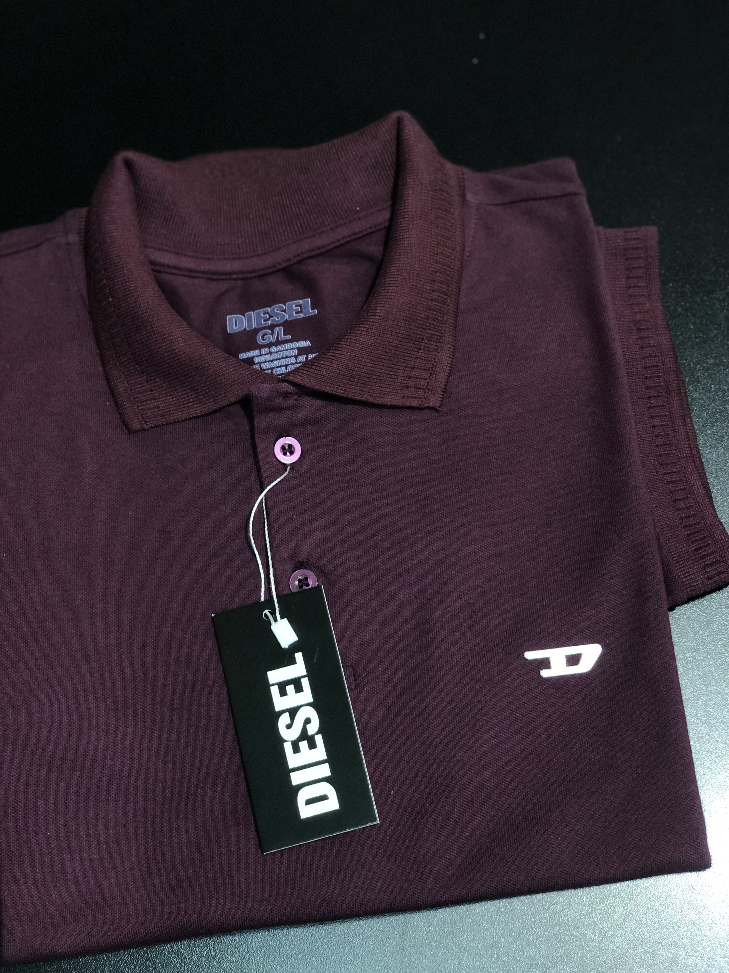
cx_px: 364
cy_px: 486
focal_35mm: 52
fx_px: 1460
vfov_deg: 36.8
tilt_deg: -69.8
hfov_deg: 28.0
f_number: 2.4
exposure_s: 1/40
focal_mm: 6
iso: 100
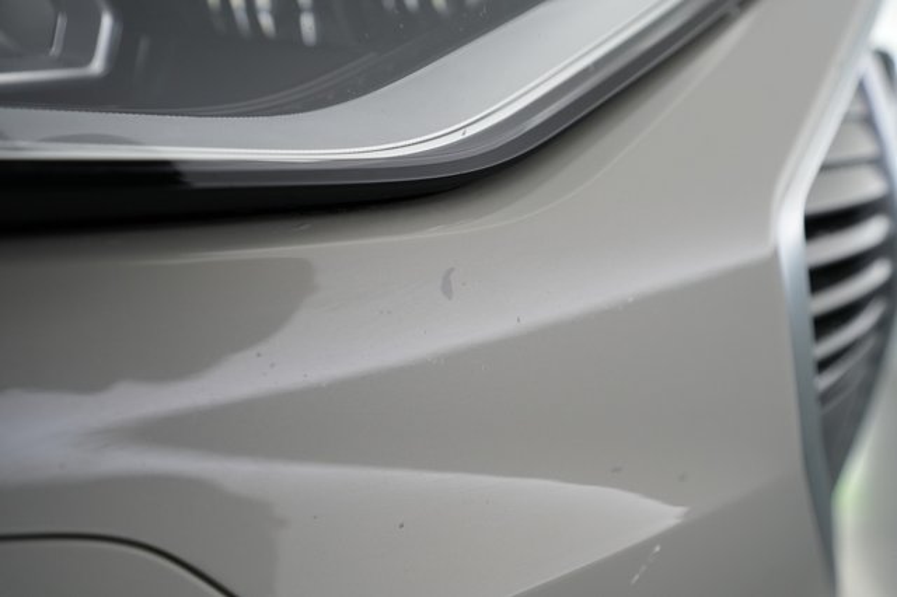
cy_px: 298
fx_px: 598
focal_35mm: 24
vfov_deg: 53.1
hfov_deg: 73.8
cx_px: 448
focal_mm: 24
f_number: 3.5
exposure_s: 1/60
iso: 1600
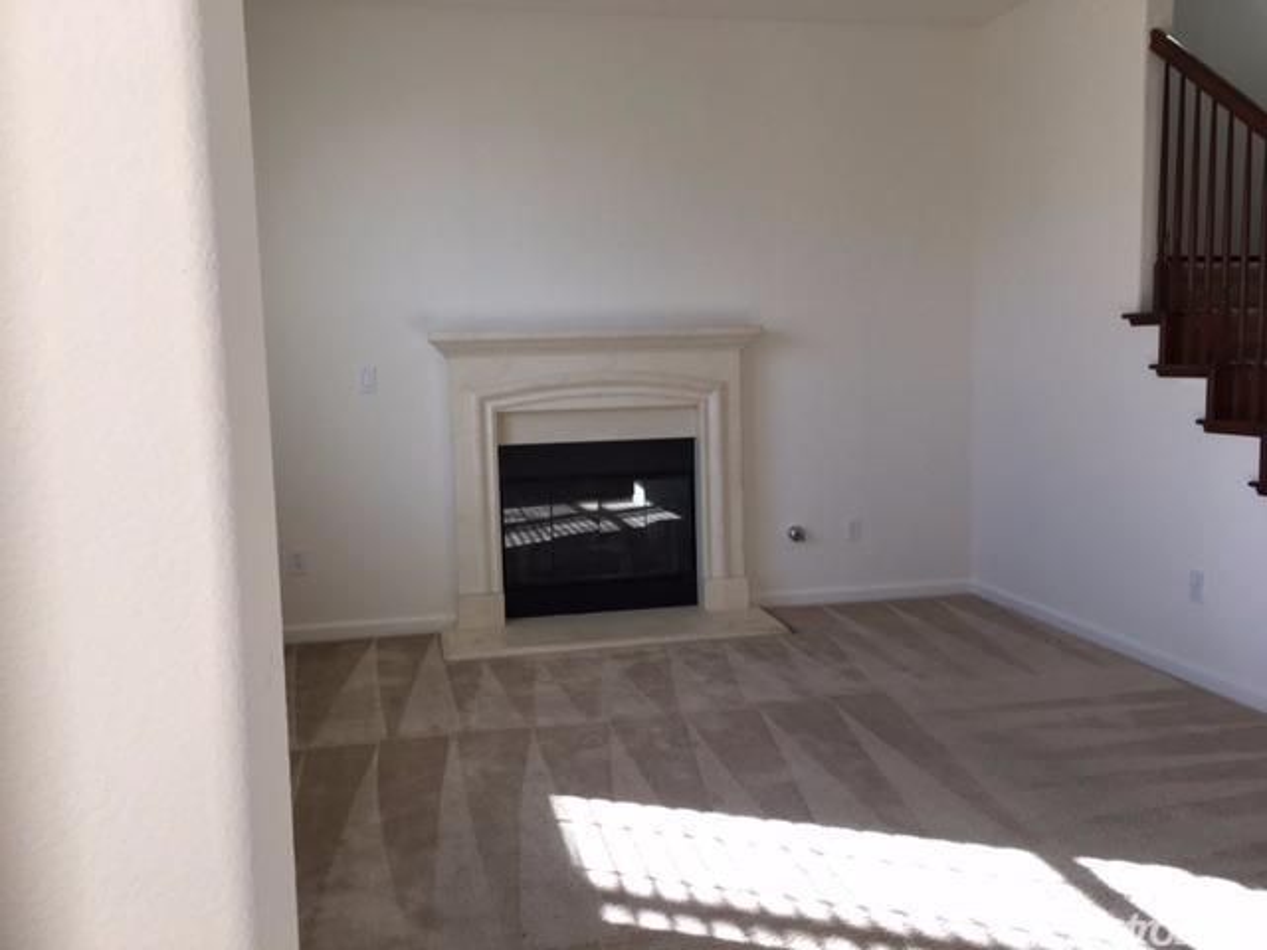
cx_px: 634
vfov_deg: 48.2
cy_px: 475
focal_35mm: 29
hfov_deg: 61.7
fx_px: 1061
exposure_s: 1/120
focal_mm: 4.15
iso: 40
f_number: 2.2
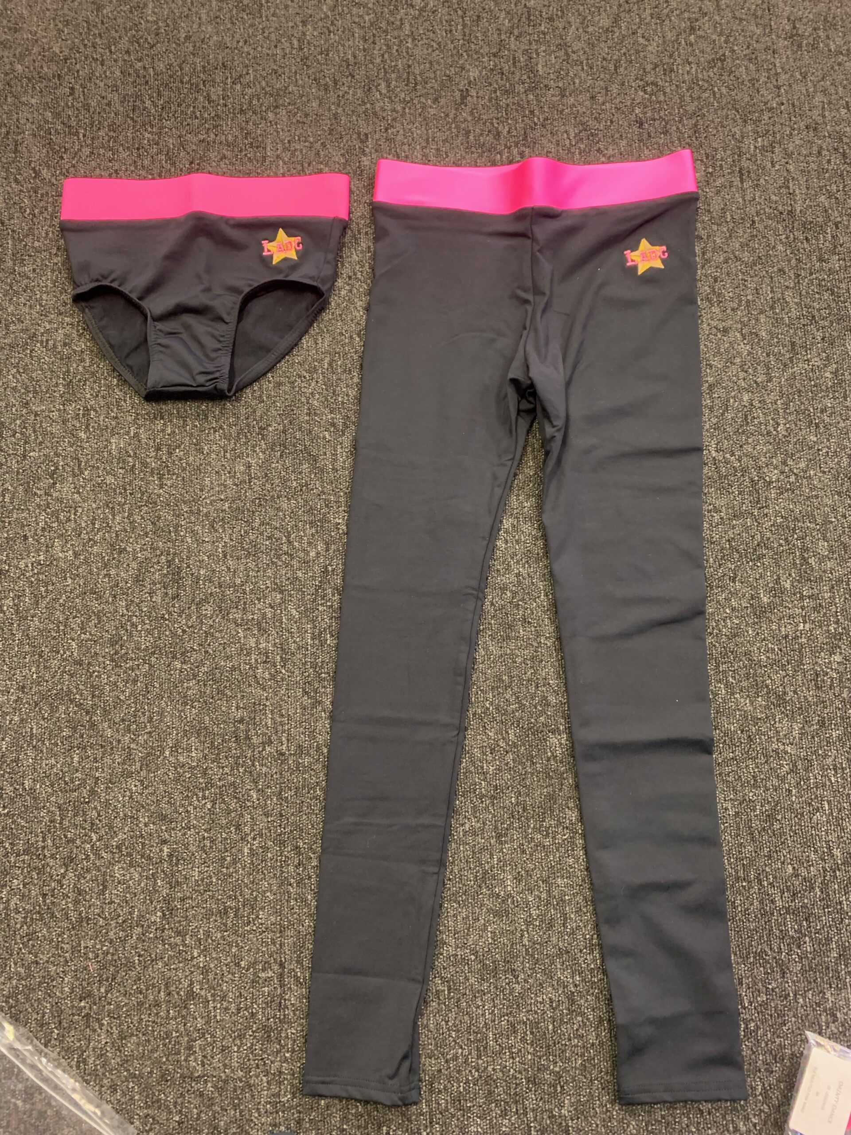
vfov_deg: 67.3
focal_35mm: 26
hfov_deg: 53.1
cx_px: 426
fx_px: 852
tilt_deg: -80.5
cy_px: 568
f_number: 1.8
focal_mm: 4.25
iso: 320
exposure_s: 1/33
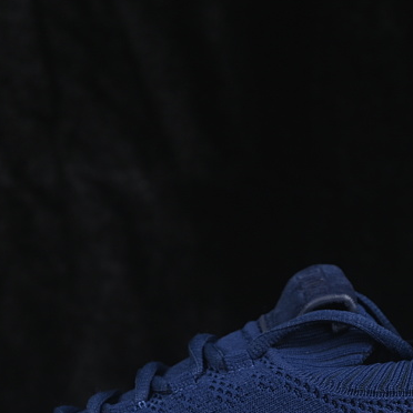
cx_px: 265
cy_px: 347
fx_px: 2497
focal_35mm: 185
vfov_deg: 9.4
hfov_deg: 9.4
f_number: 6.3
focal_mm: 50
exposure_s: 1/60
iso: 160
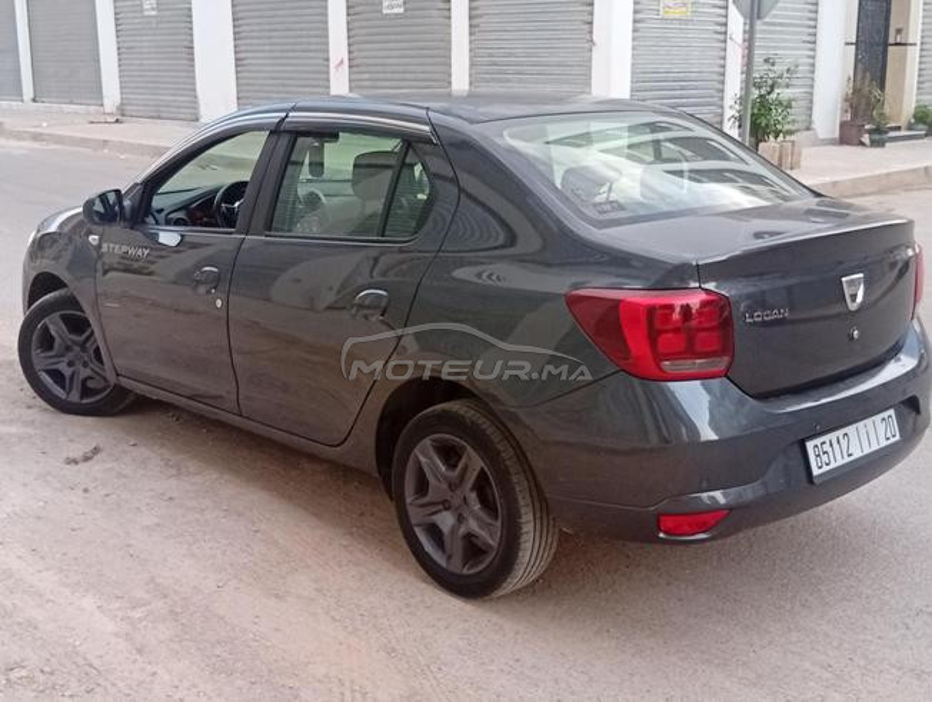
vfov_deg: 34.4
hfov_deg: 44.7
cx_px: 466
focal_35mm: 42
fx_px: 1132
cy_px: 351
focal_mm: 3.84
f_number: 1.8
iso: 166
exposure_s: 1/50
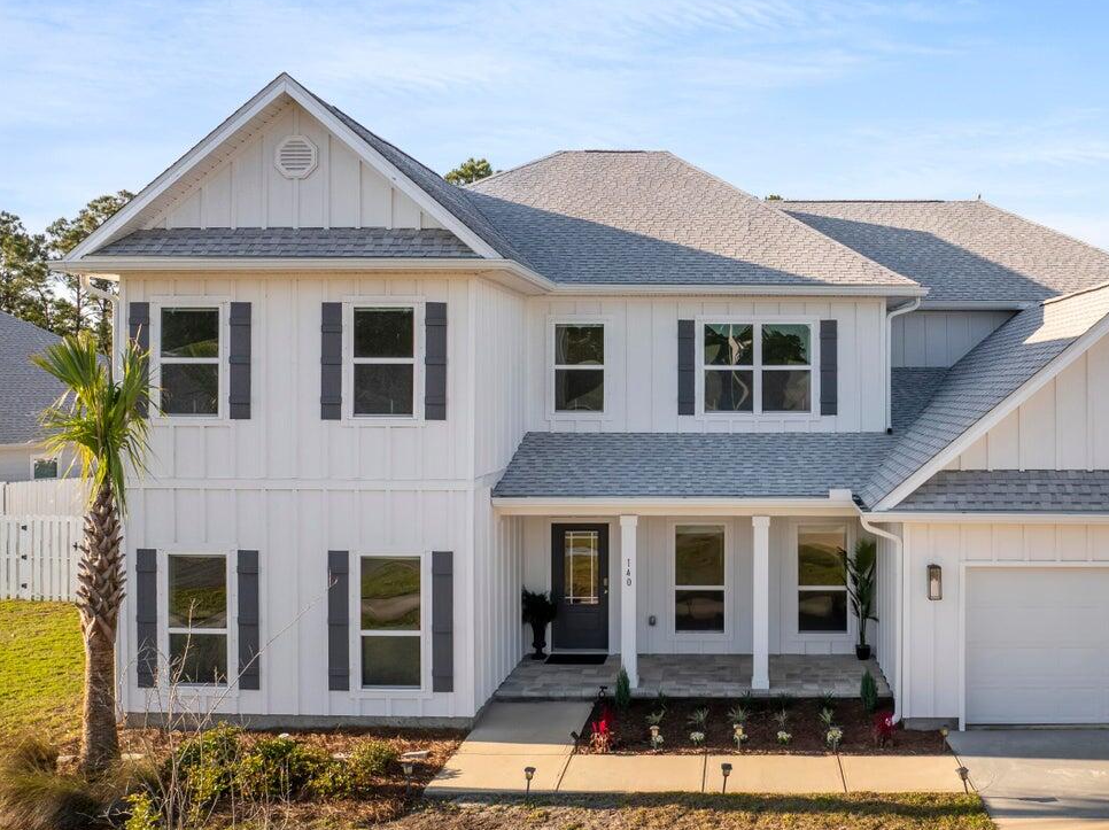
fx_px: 1088
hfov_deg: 52.9
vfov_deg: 41.7
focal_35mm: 34
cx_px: 746
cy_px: 391
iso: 130
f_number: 2.8
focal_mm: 12.29
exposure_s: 1/60
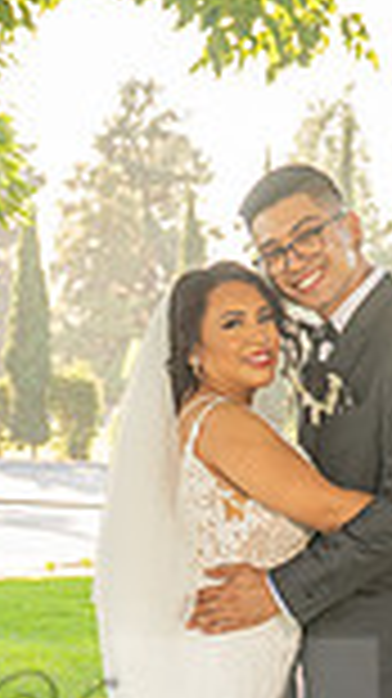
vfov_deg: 16.4
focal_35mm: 125
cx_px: 41
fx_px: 2314
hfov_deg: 9.6
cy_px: 867
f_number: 3.5
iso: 200
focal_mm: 24
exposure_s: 1/200
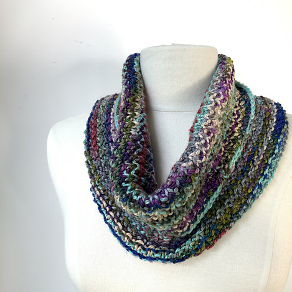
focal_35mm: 35
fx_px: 334
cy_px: 149
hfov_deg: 47.0
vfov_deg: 47.2
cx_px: 171
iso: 40
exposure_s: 1/60
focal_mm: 3
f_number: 1.8
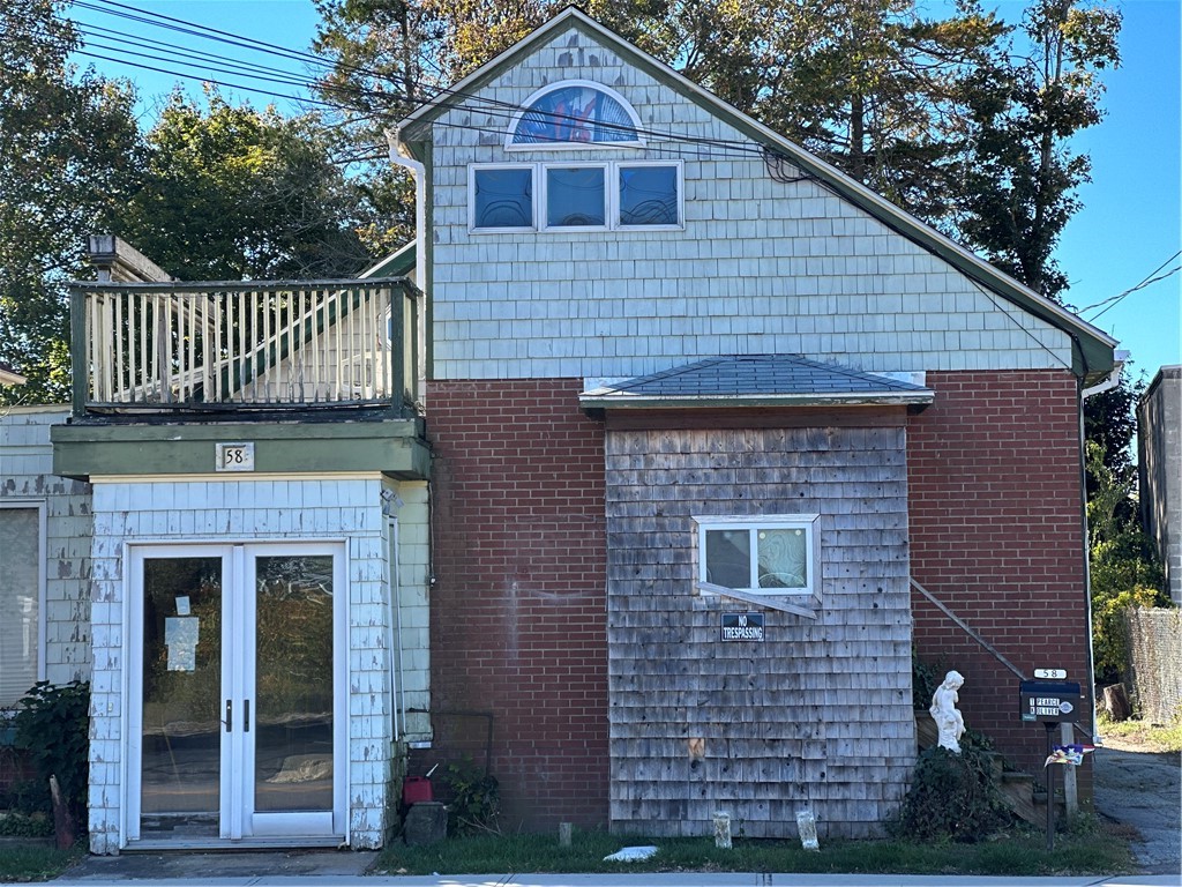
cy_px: 444
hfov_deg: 25.3
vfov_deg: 19.1
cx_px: 591
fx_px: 2629
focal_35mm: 77
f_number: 2.8
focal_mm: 9
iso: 20
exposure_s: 1/147
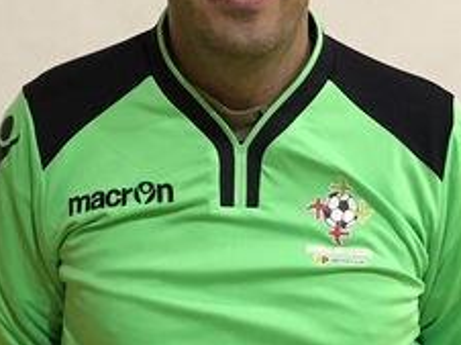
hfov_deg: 25.3
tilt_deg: -7.8
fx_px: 1024
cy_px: 88
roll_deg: -0.6
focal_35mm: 77
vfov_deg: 19.0
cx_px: 206
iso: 200
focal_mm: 4.15
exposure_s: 1/33
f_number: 2.2
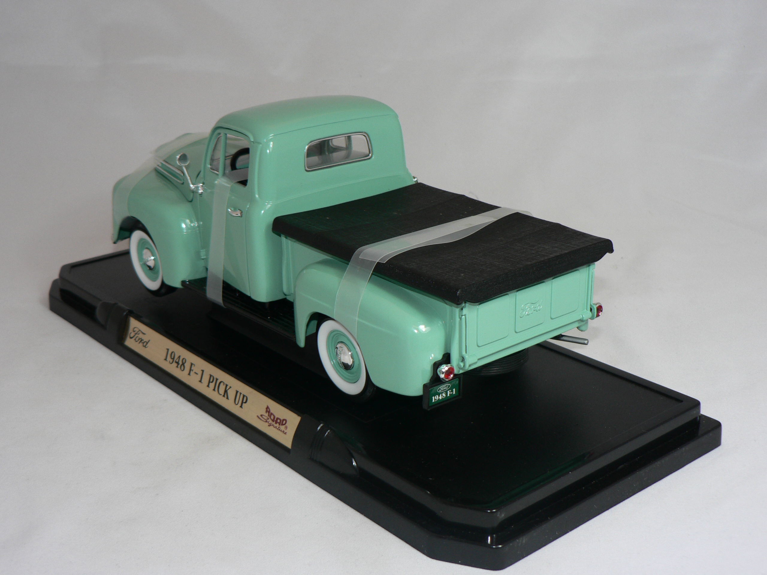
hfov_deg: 38.9
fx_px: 1086
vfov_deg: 29.7
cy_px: 288
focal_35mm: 49
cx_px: 384
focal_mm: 8.1
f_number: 2.8
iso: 80
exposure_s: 1/60
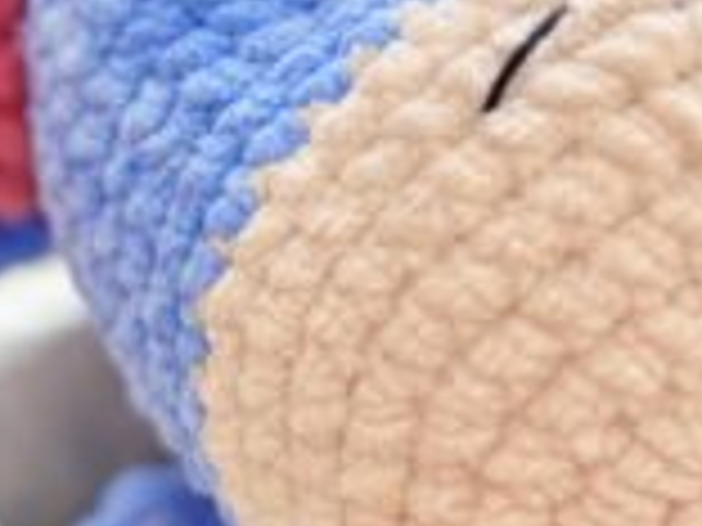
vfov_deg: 10.8
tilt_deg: -51.7
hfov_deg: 14.8
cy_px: 751
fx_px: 2697
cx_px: 436
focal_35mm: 133
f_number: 1.6
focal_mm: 5.96
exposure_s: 1/122
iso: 64
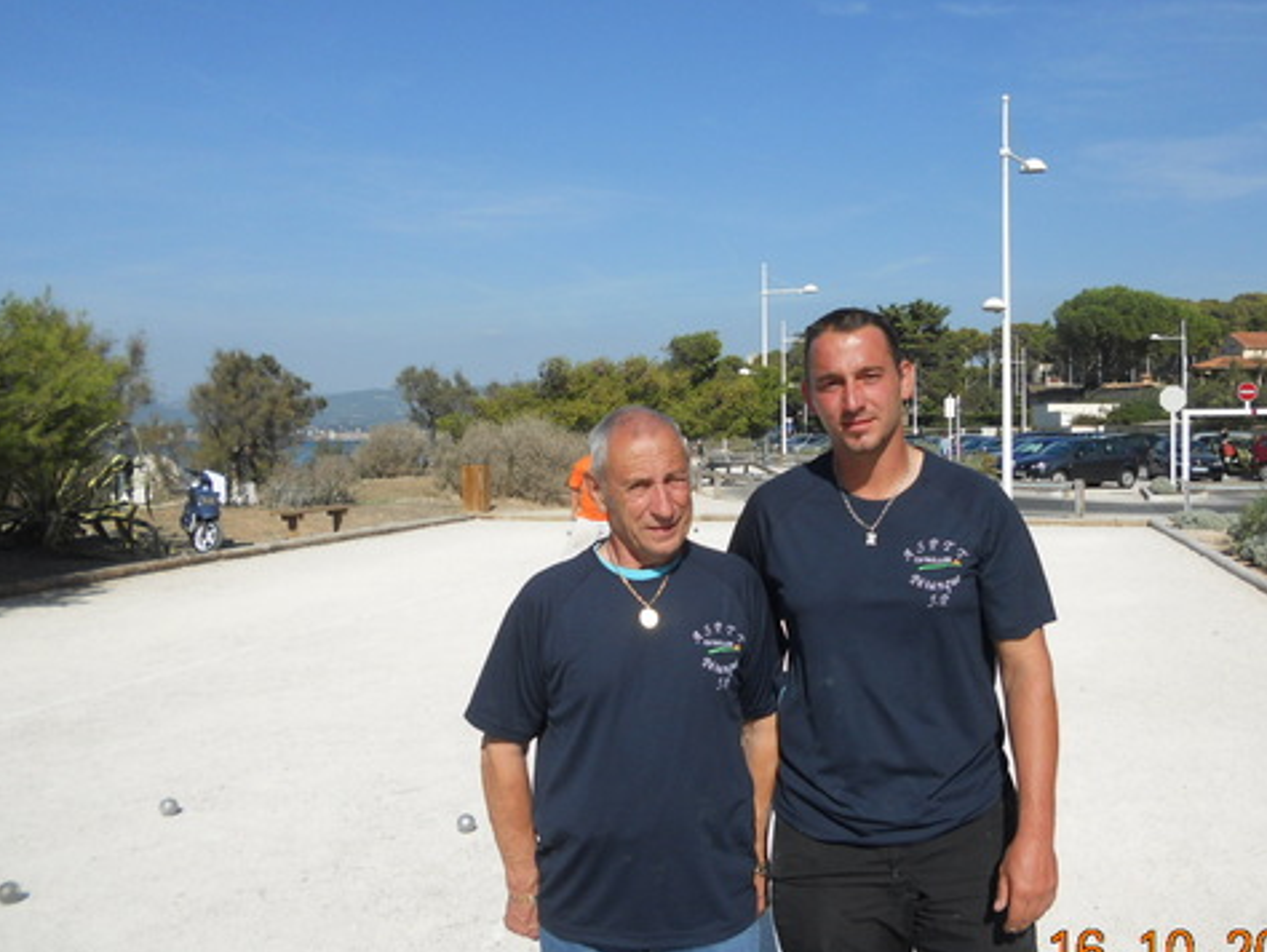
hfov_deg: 52.2
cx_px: 768
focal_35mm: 35
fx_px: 1282
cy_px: 464
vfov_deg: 40.7
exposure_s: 1/250
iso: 80
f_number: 8
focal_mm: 4.9
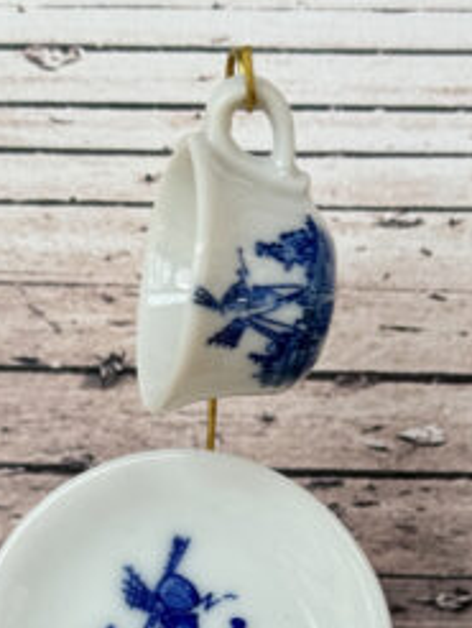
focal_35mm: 78
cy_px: 508
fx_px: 1416
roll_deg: -1.3
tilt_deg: -22.5
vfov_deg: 24.6
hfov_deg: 18.8
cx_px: 370
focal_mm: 6.76
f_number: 1.78
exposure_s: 1/700
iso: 64
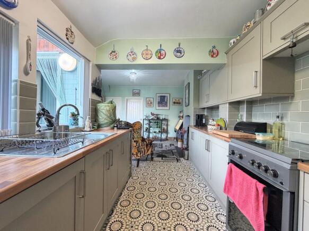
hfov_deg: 102.1
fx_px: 125
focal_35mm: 14
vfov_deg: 85.7
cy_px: 116
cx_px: 154
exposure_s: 1/50
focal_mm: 2.22
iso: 200
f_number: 2.2
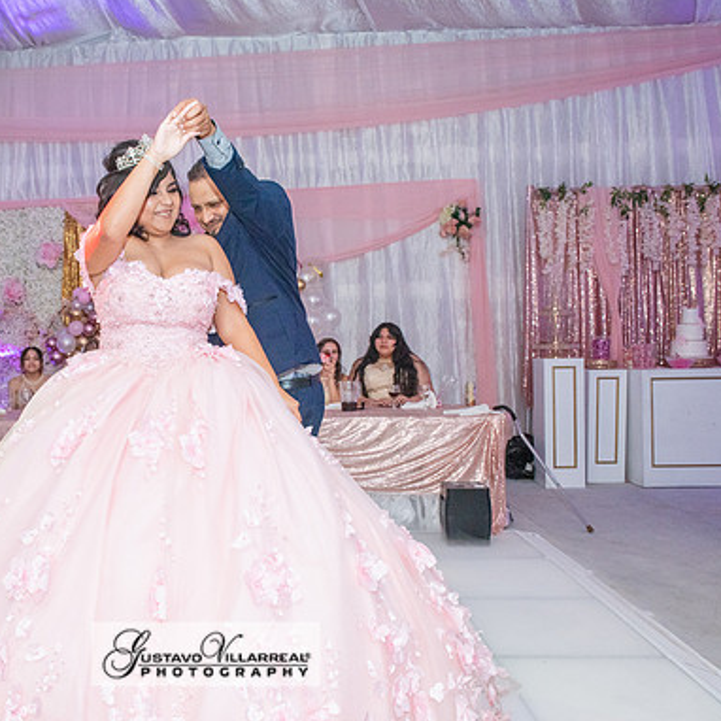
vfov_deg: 52.5
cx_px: 206
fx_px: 731
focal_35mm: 31
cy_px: 361
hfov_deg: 50.9
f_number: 6.3
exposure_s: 1/160
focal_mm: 24
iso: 1250
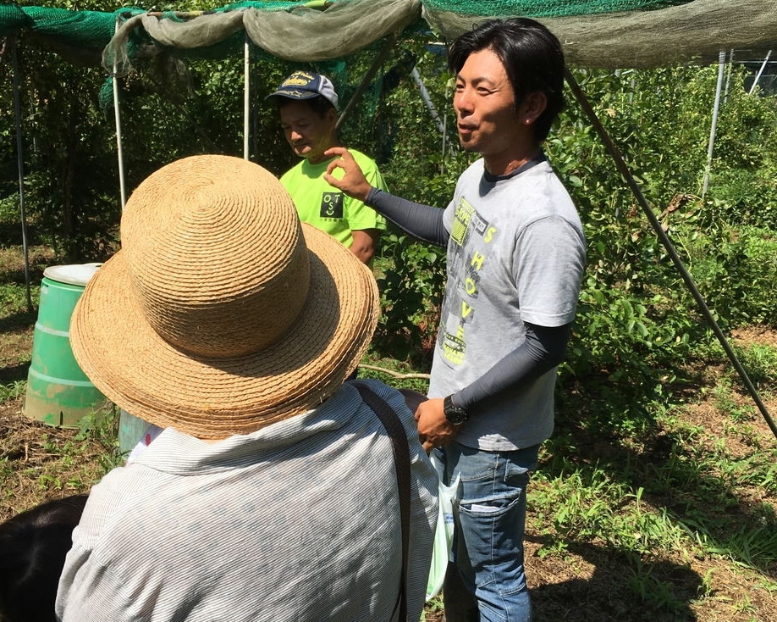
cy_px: 303
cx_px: 376
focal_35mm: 37
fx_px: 851
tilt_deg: -13.4
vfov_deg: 40.1
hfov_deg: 49.1
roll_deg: -2.0
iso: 25
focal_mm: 4.15
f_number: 2.2
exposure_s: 1/1748
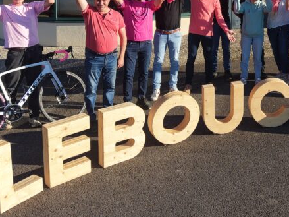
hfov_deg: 32.3
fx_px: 467
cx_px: 271
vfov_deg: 24.5
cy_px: -17
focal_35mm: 56
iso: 180
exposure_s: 1/2500
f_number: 1.8
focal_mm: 8.67
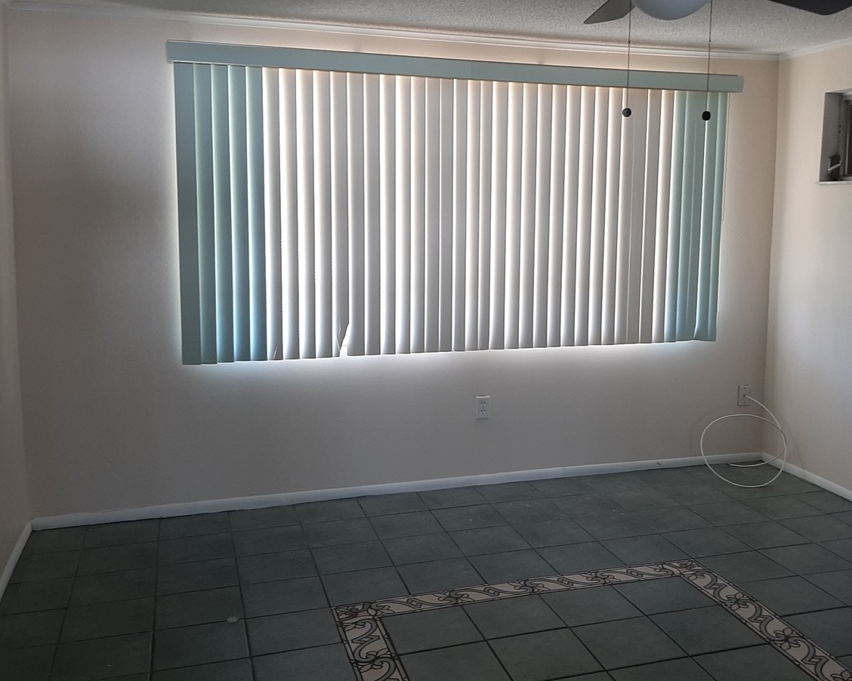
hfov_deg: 49.9
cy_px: 310
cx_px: 519
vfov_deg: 41.1
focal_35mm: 36
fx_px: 908
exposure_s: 1/50
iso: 64
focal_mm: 3.93
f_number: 1.7
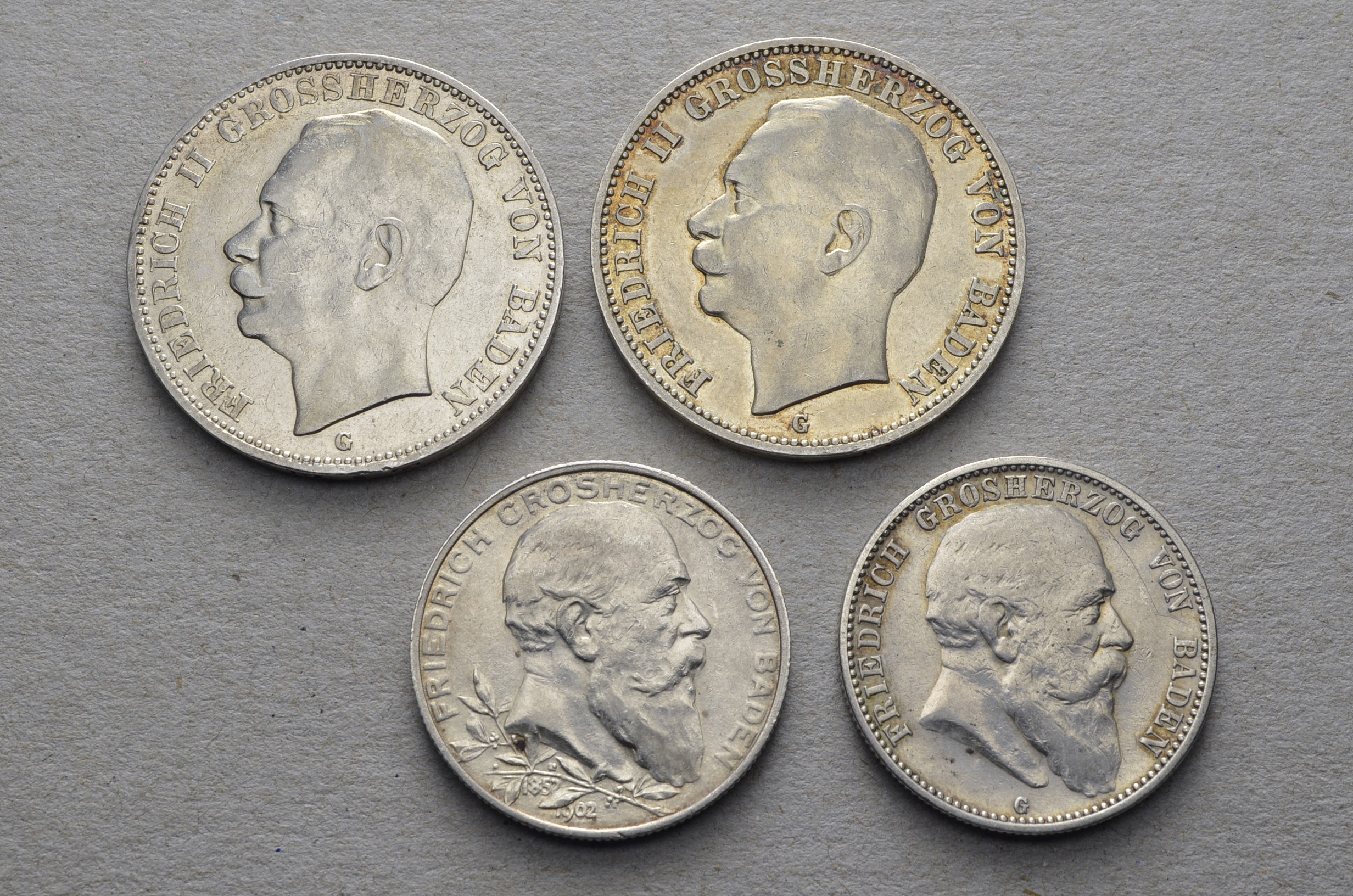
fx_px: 2532
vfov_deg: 20.1
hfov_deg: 29.9
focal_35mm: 68
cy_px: 448
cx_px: 676
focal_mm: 45
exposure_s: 1/250
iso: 400
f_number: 14
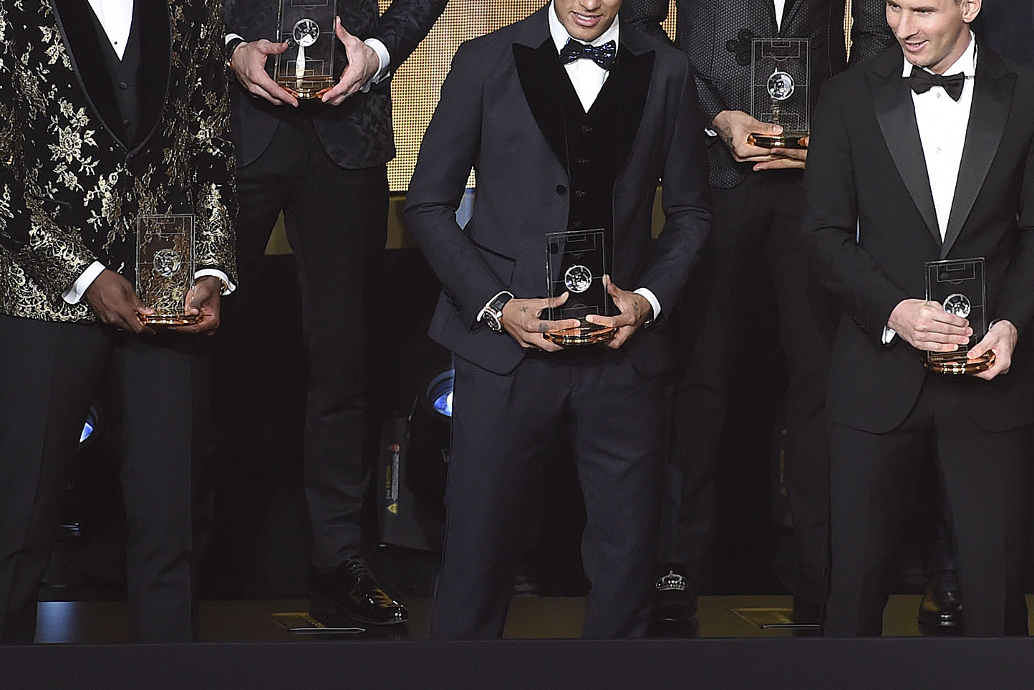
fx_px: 13126
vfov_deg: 3.0
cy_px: 119
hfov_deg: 4.5
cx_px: 410
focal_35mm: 457
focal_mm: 200
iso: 2000
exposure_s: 1/200
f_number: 4
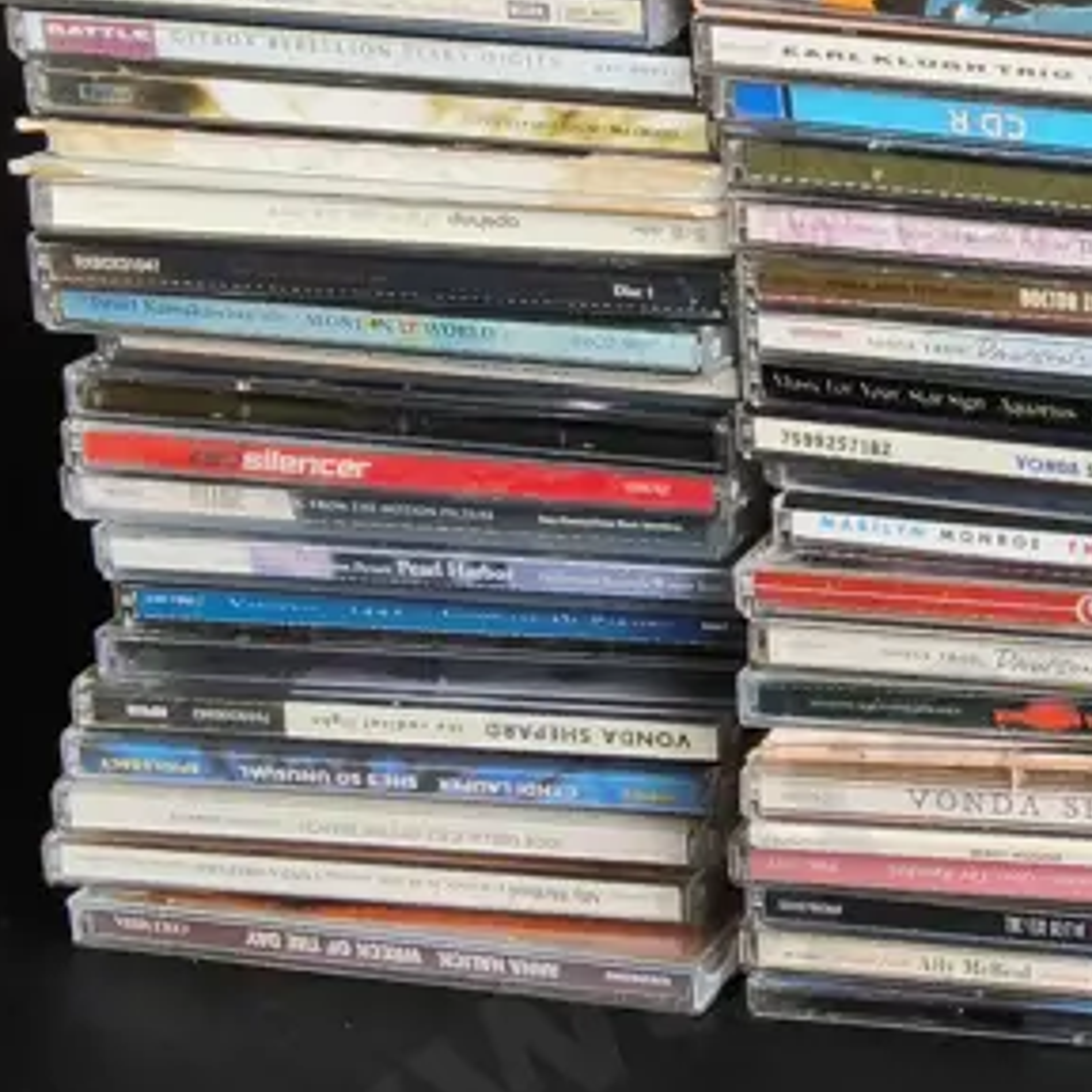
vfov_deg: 20.2
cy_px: 228
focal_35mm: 85
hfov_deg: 18.2
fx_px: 3034
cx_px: 1630
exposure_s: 1/100
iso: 32
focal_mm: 2.87
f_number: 2
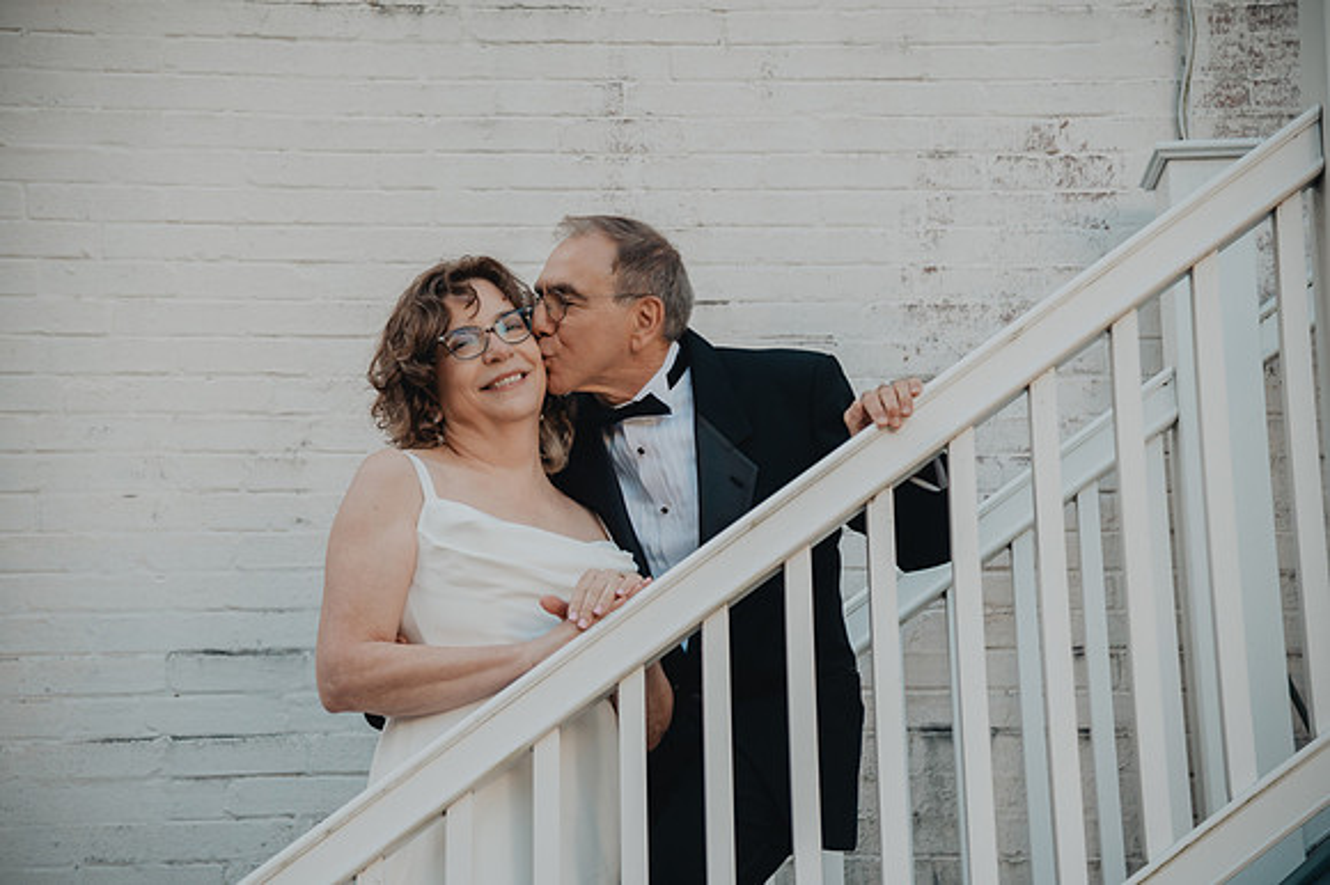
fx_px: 3500
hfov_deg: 21.5
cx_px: 665
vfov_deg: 14.4
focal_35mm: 95
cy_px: 442
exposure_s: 1/320
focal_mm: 92
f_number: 4
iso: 250
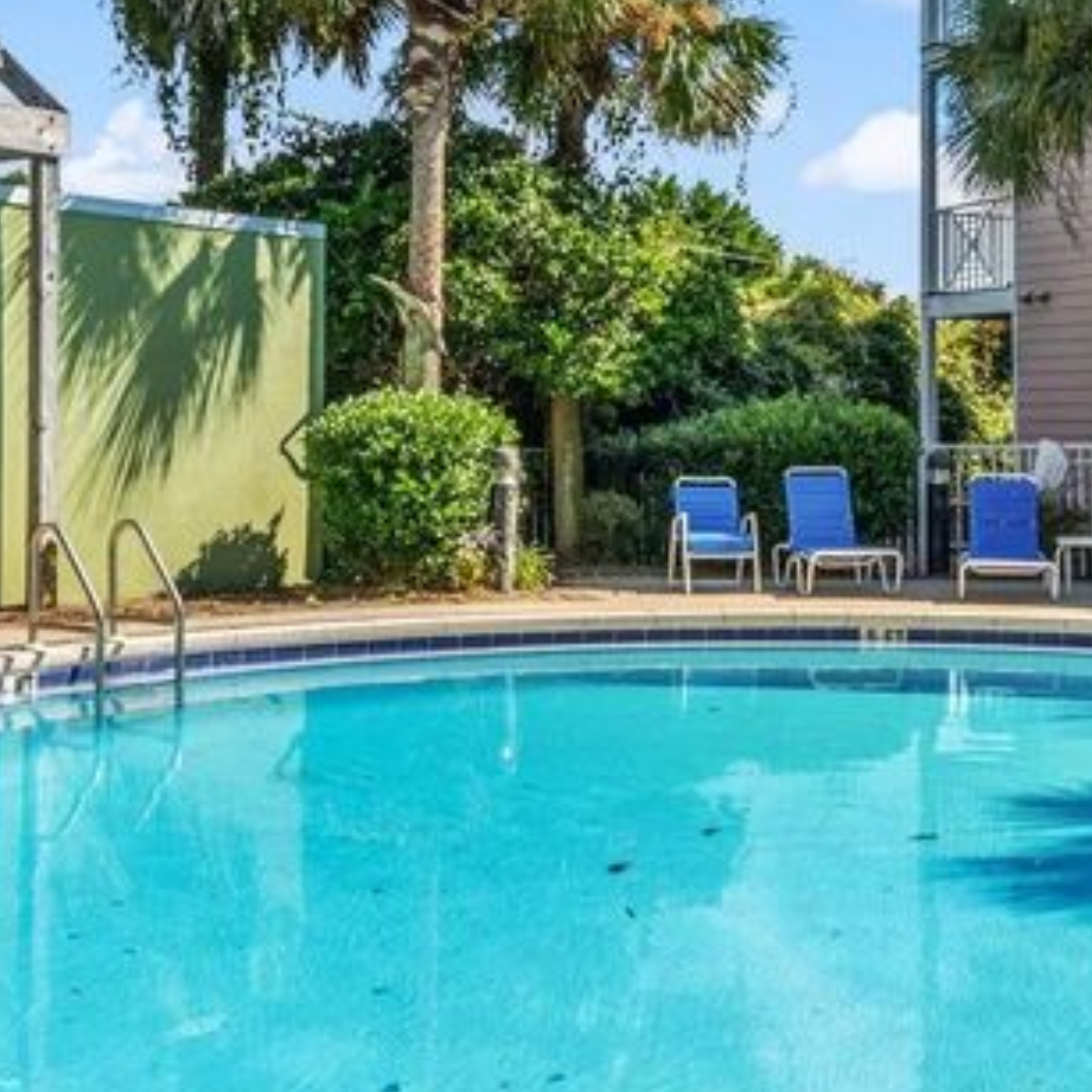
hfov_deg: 32.1
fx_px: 1871
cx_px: 779
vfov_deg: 32.2
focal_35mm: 52
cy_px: 340
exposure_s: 1/80
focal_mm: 18.5
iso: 100
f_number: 10
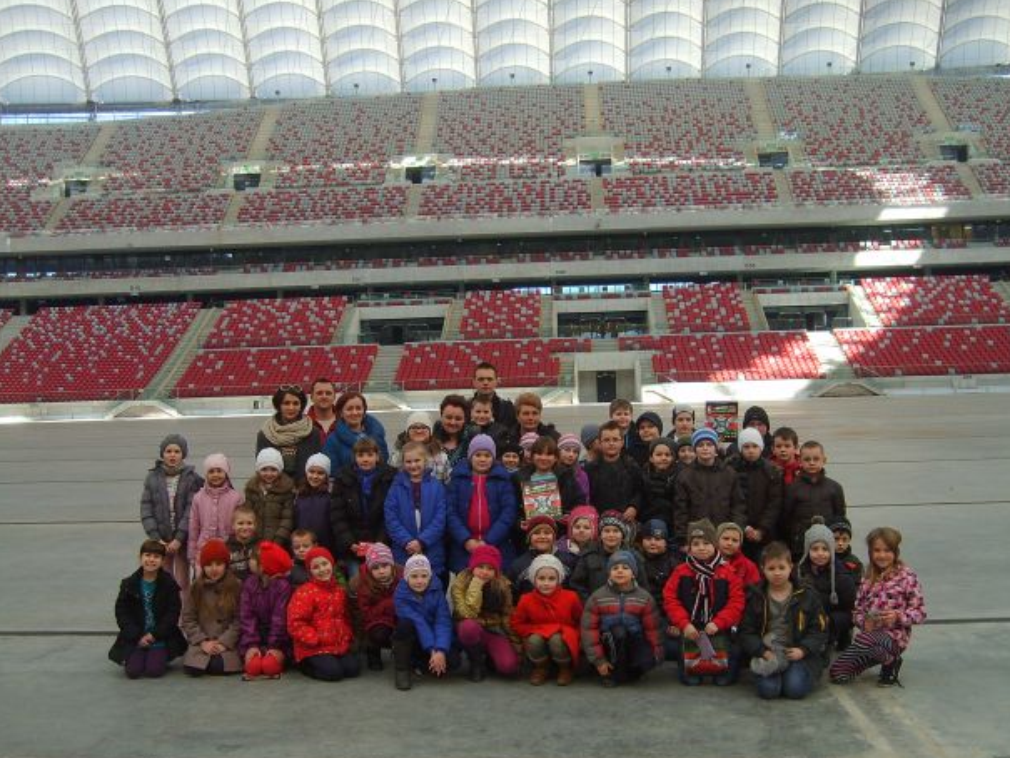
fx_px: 1080
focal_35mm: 37
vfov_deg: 38.7
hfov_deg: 50.1
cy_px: 392
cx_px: 518
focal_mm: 5.8
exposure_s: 1/125
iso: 50
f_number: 2.8
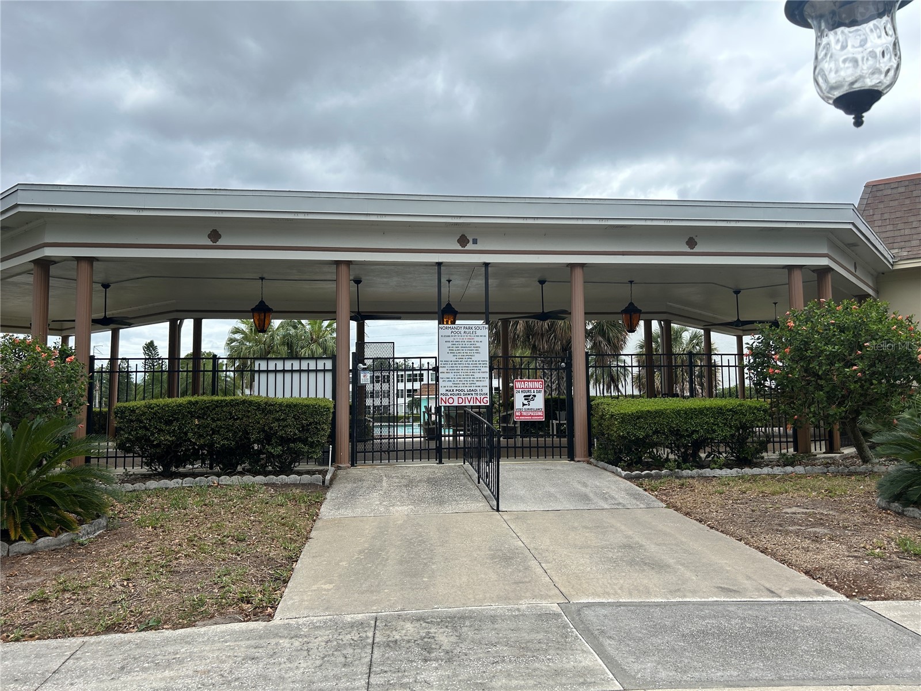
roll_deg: +0.4
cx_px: 460
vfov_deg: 53.1
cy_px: 346
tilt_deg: +3.7
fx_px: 692
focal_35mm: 26
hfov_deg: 67.3
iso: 50
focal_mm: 5.7
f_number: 1.5
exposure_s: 1/5076
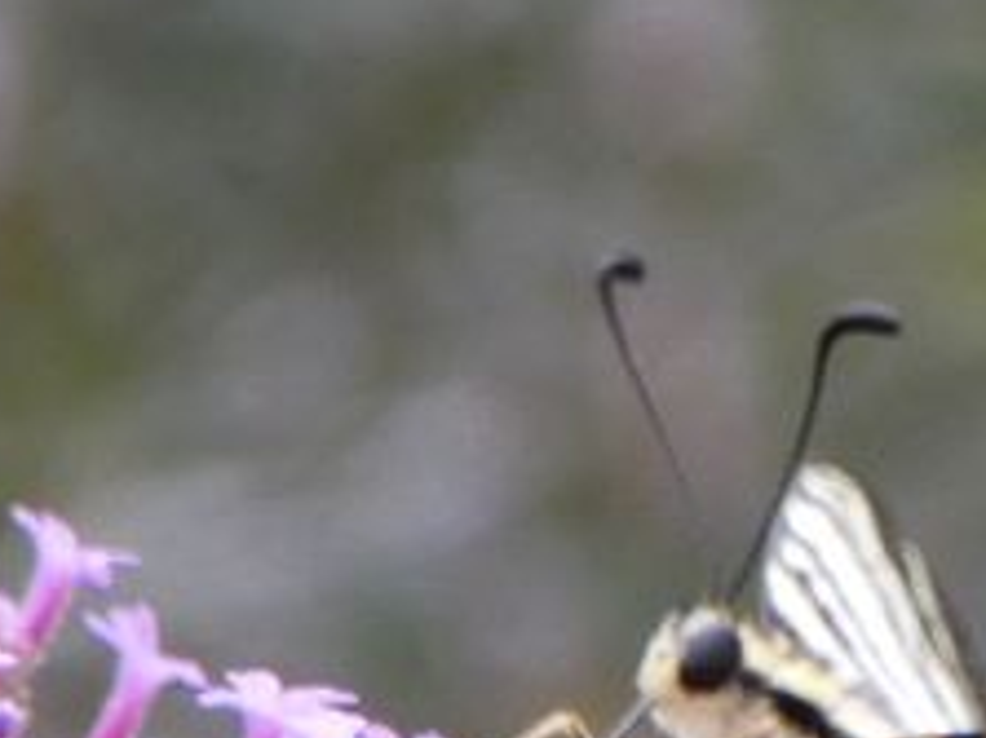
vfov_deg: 0.8
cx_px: 1037
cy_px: 1366
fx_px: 56083
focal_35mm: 1970
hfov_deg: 1.0
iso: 250
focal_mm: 92.3
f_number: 5.6
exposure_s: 1/100
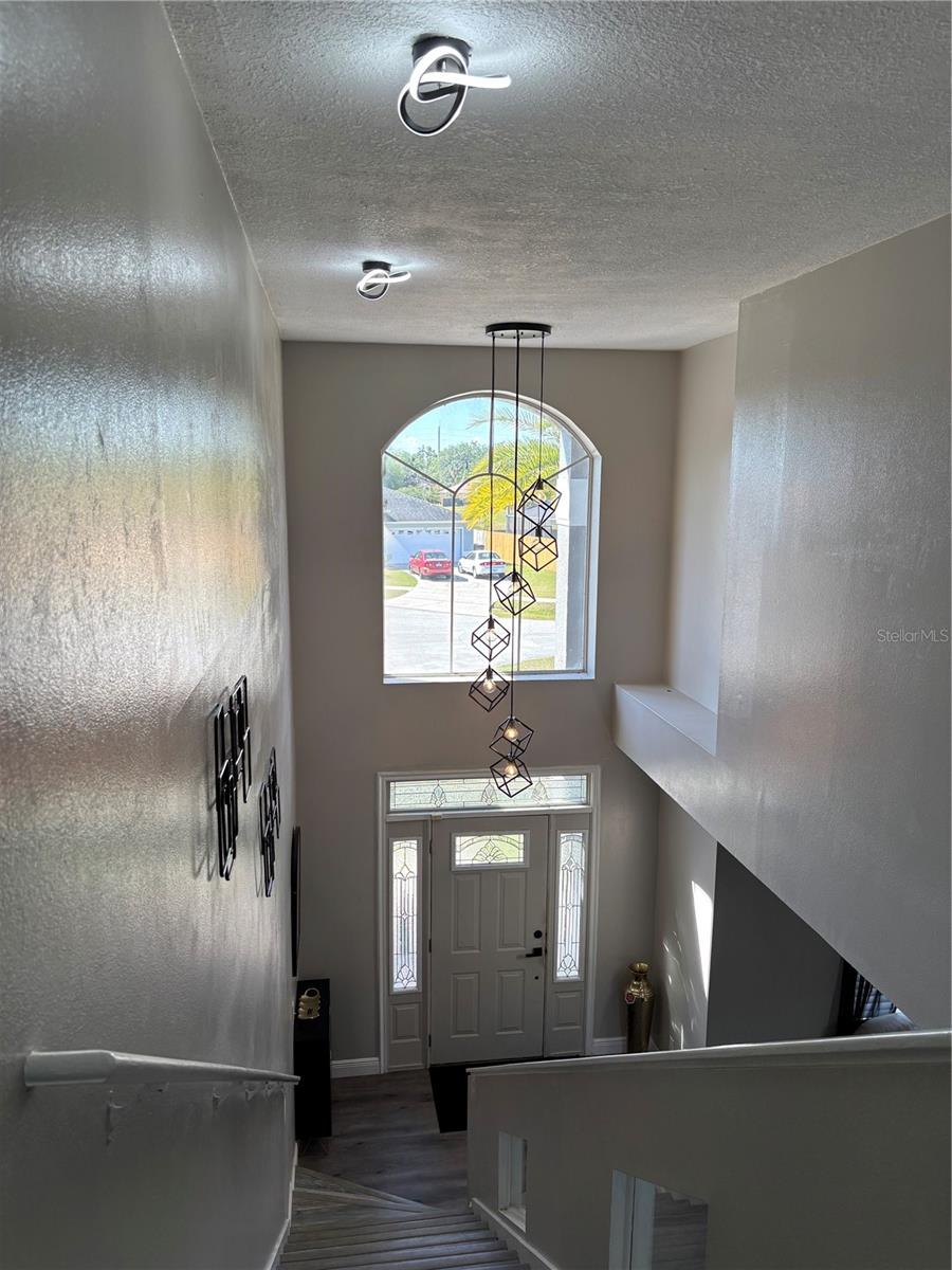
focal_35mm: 26
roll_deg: -1.6
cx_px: 476
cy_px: 635
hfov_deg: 53.1
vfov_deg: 67.3
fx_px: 953
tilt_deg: -10.7
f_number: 1.6
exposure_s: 1/218
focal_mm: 5.96
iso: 40
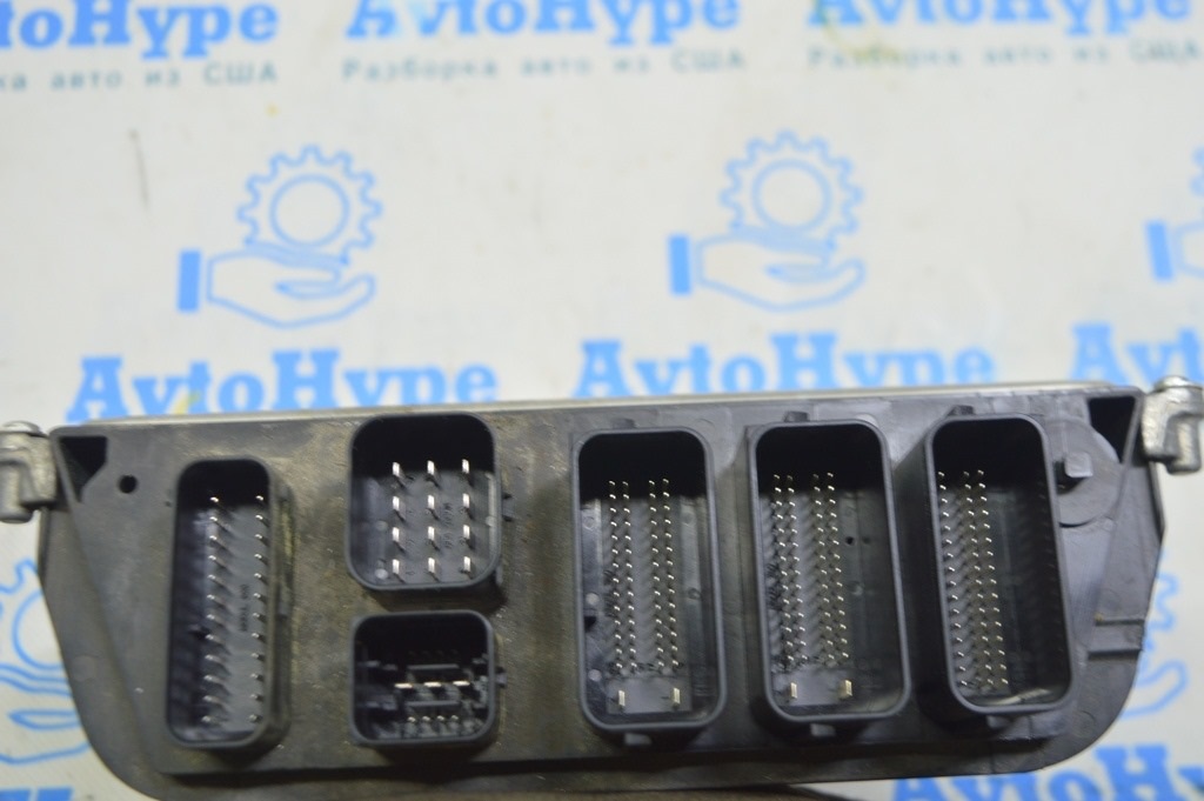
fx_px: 1404
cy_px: 400
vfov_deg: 31.8
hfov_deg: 46.4
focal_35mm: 42
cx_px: 602
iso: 400
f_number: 5.6
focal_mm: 28
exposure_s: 1/20
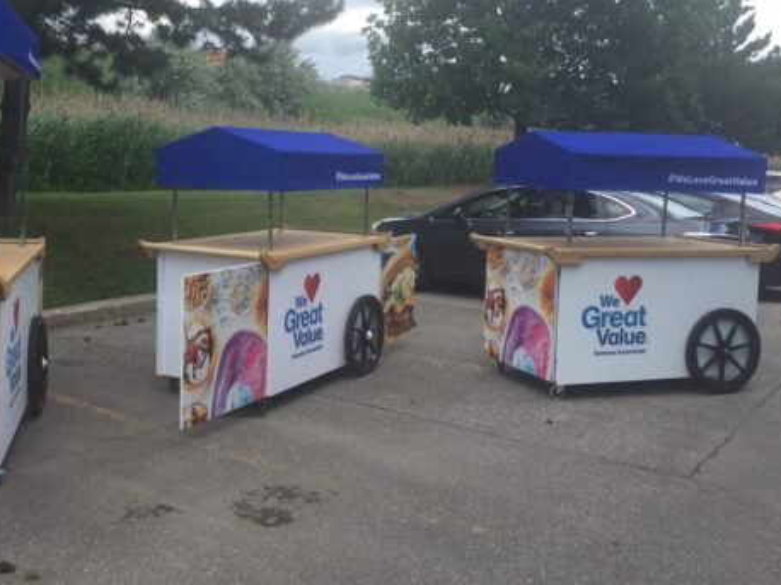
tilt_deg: -3.3
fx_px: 857
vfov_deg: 37.6
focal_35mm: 38
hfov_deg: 48.4
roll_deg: -1.6
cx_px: 281
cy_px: 246
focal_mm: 4.15
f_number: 2.2
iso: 32
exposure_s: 1/842
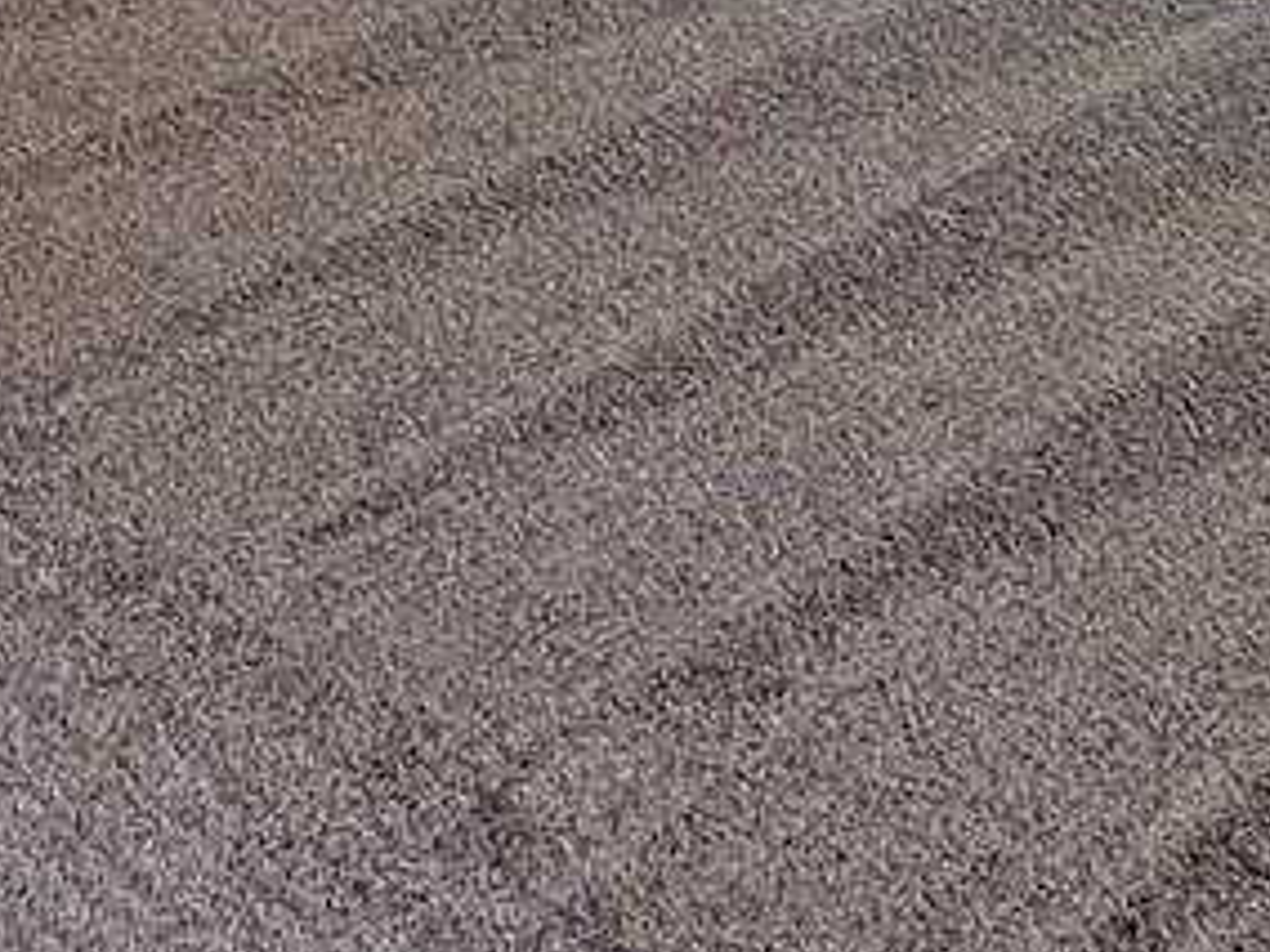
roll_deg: +0.0
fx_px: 2898
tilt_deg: -3.5
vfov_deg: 15.1
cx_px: 930
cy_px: -948
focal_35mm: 79
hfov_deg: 24.5
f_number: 2.2
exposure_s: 1/120
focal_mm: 2.22
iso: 100
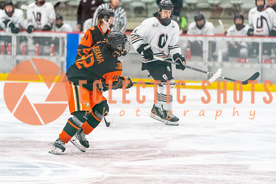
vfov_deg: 6.1
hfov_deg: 9.2
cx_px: 123
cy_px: 98
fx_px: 1723
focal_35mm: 225
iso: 3200
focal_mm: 194
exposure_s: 1/1250
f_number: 2.8
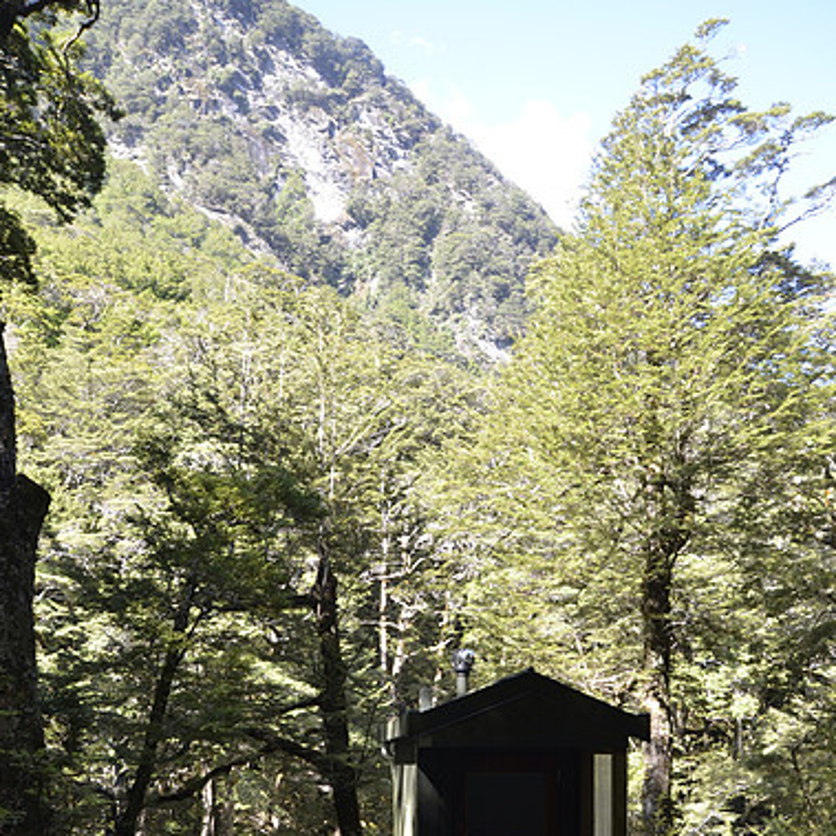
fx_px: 956
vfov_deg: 45.8
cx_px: 415
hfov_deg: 47.2
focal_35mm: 35
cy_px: 615
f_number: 5.6
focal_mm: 18
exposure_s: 1/125
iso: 250
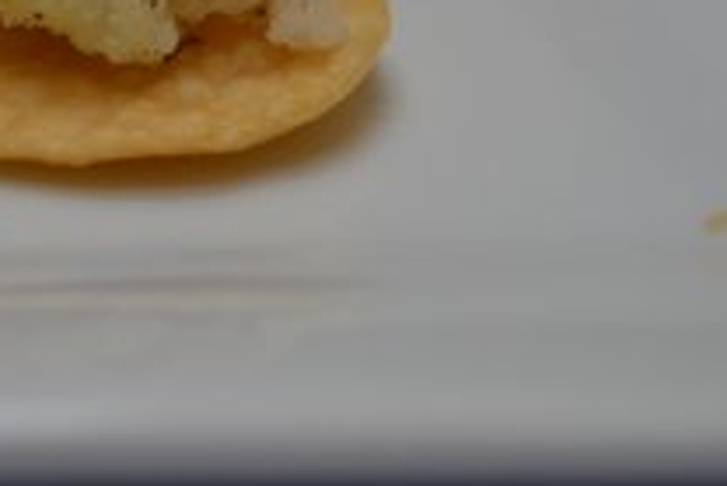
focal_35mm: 100
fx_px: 2024
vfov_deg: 13.4
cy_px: -42
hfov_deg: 20.0
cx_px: 70
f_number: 4.8
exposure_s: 1/60
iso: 400
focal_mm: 29
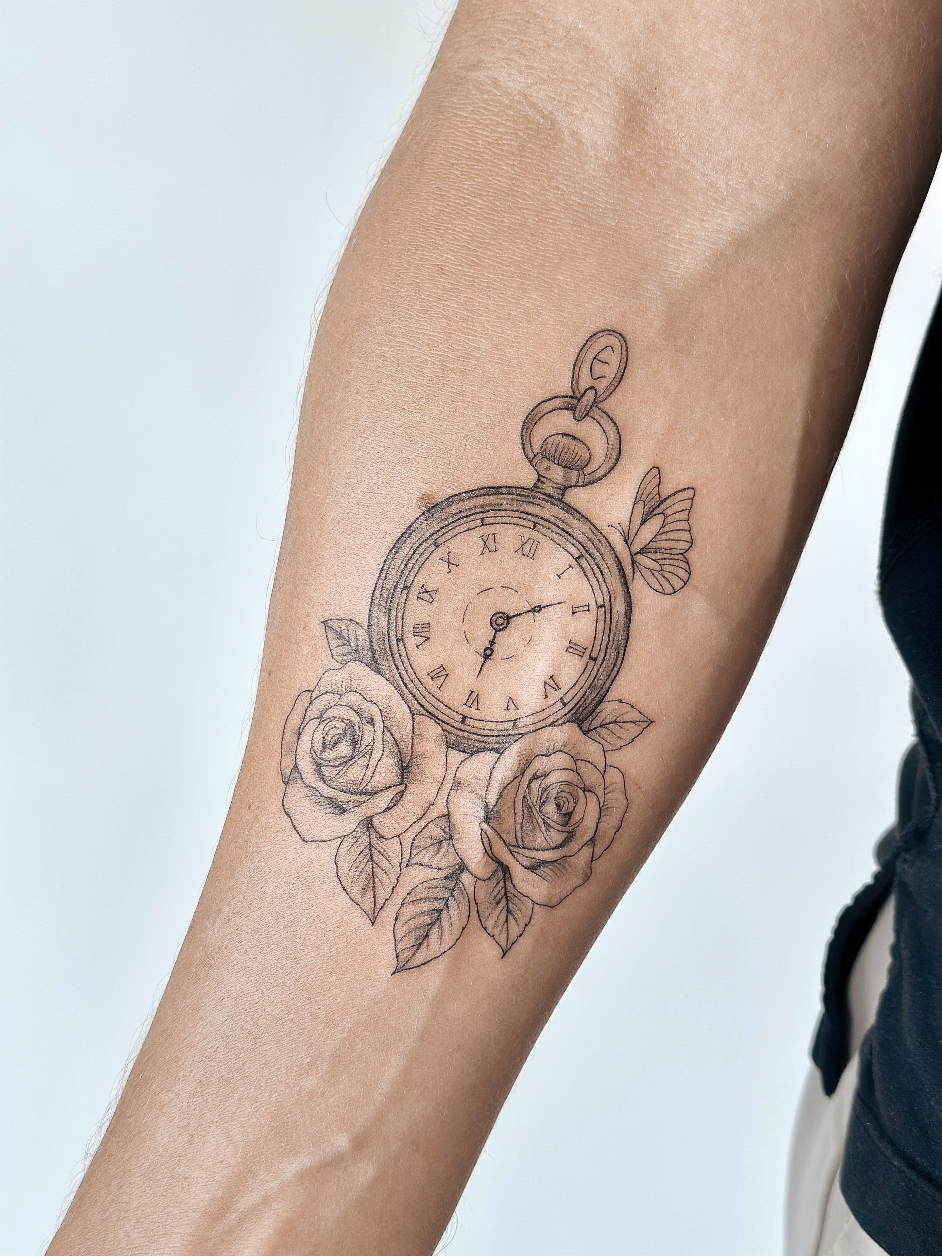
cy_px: 628
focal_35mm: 48
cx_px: 471
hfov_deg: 30.3
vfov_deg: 39.7
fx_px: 1742
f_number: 1.8
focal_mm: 6.86
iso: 64
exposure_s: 1/150
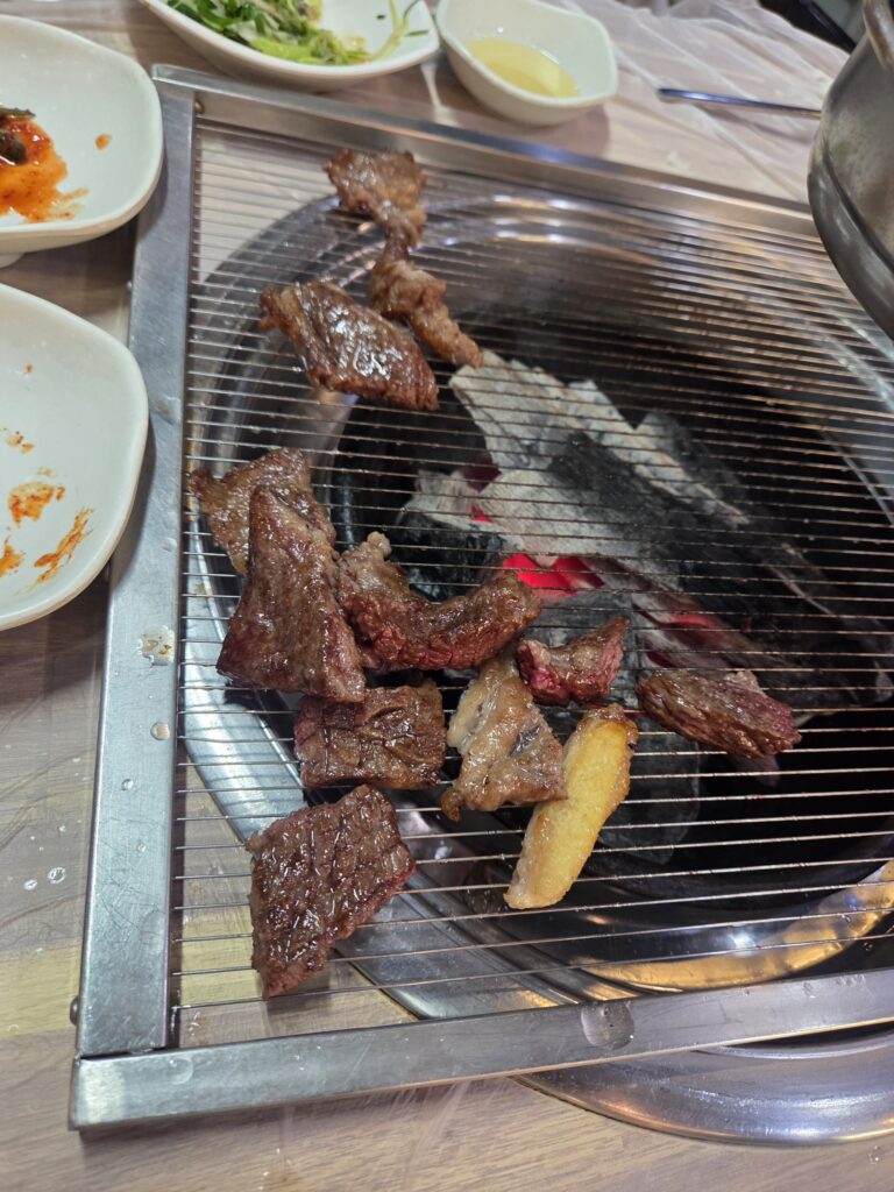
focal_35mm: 23
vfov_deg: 73.9
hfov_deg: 58.9
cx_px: 447
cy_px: 596
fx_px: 792
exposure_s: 1/120
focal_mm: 5.4
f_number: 1.8
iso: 320
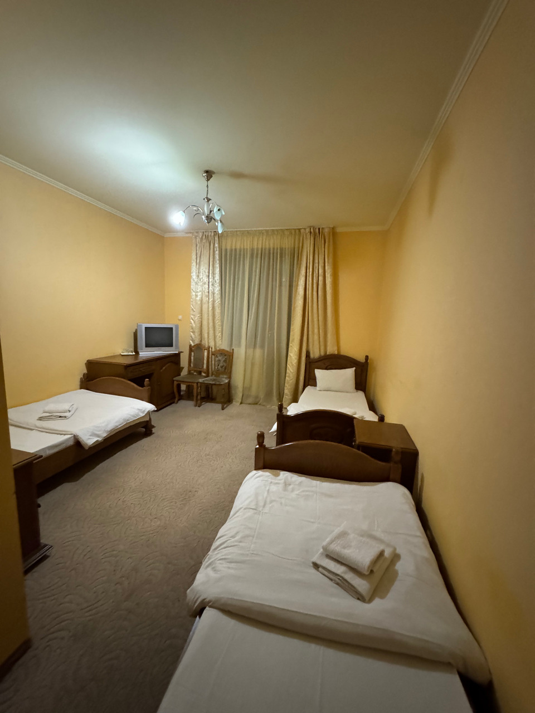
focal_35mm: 14
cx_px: 268
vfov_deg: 102.1
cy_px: 356
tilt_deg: -7.9
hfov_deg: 85.7
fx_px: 288
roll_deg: -2.0
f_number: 2.2
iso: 1250
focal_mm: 2.22
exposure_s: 1/40
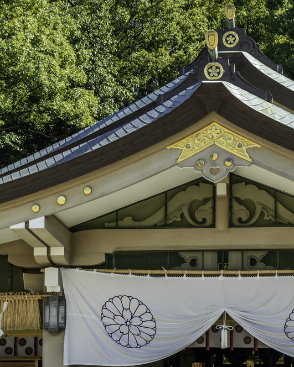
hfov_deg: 15.4
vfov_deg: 19.4
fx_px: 1077
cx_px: 234
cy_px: 207
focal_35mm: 99
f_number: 8
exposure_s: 1/500
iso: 400
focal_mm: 35
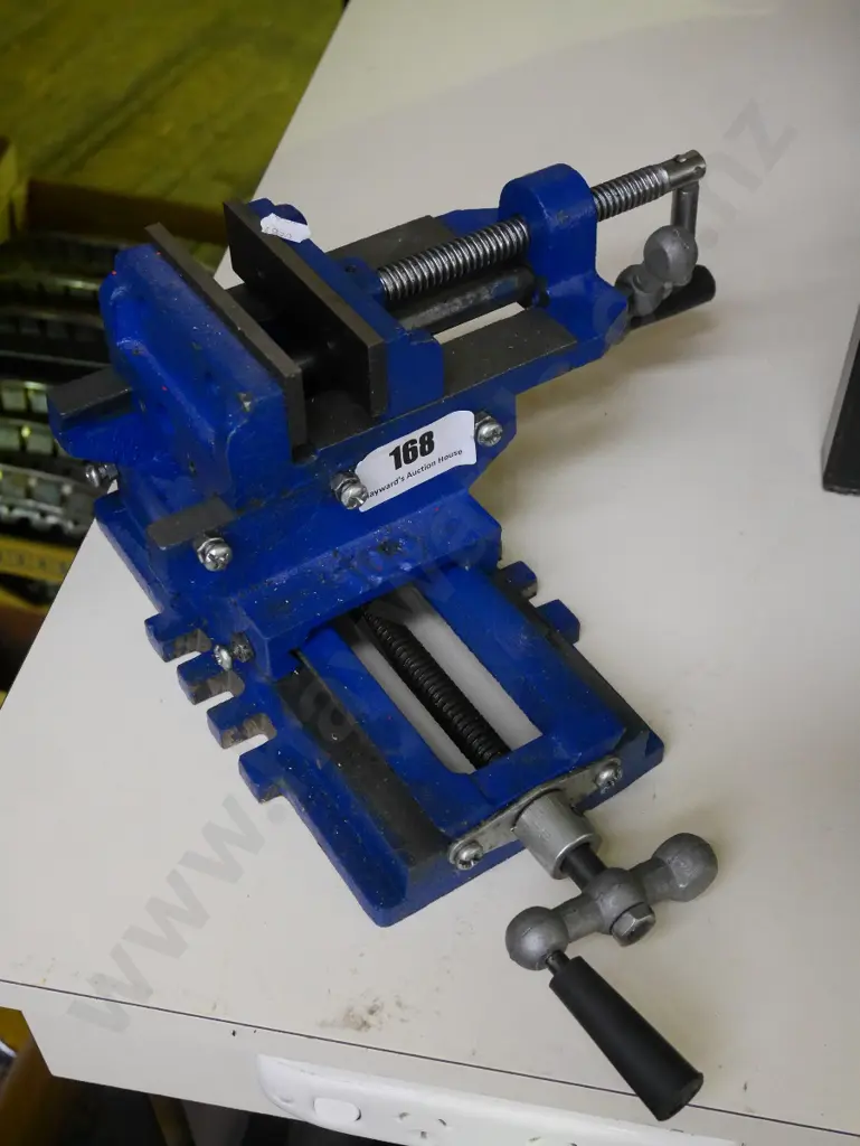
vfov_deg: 42.9
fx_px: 1456
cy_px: 573
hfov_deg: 32.9
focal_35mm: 44
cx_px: 430
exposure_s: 1/20
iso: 3200
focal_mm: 22
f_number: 4.8
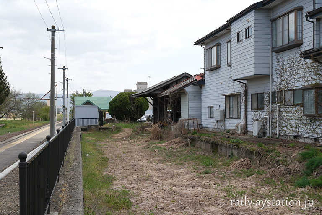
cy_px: 108
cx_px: 161
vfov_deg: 30.5
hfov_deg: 44.5
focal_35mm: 44
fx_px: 394
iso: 160
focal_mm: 29
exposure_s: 1/90
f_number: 11
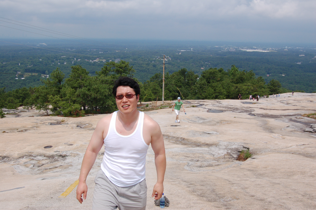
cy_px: 105
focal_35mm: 34
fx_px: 303
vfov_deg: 38.3
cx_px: 158
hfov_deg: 55.1
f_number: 11
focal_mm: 23
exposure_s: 1/500
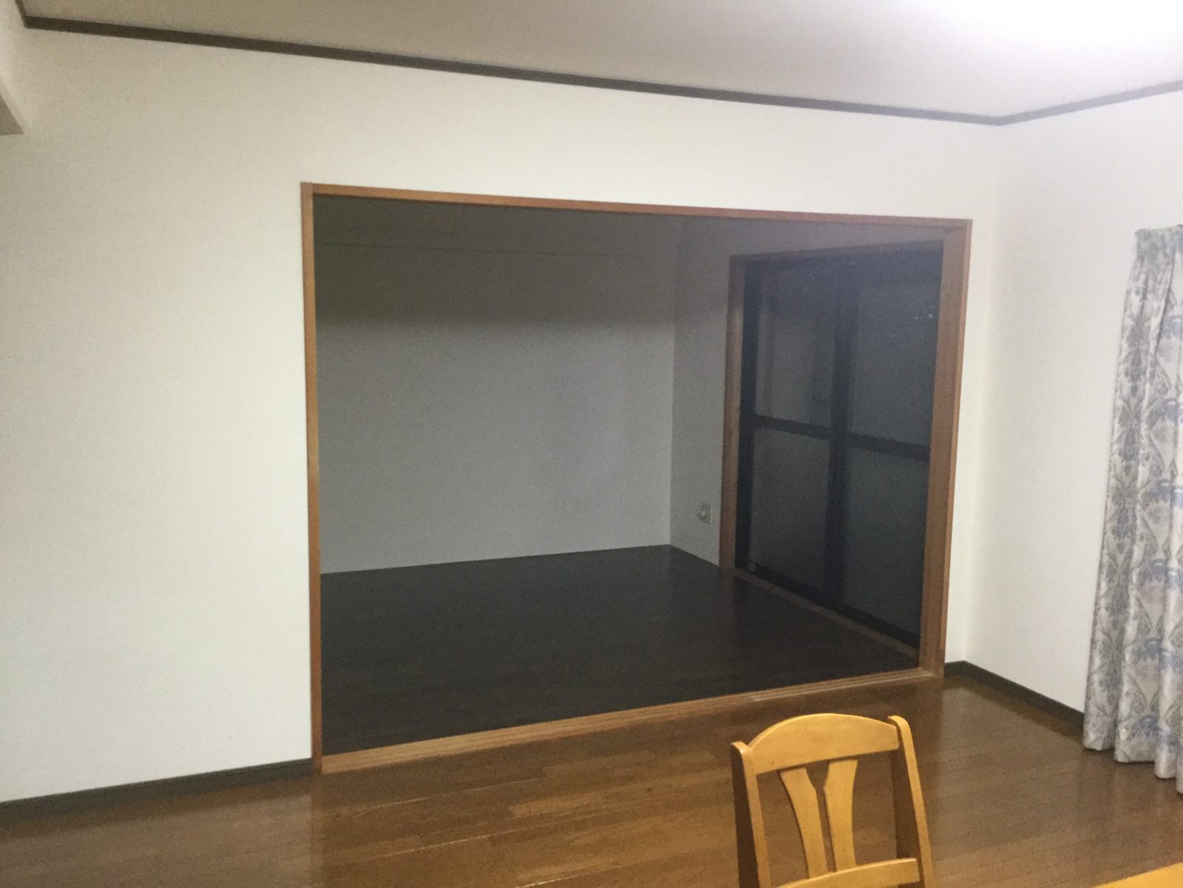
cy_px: 444
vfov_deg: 45.4
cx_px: 592
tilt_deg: -8.4
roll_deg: -1.7
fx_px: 1059
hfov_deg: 58.4
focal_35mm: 31
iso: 200
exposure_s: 1/20
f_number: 2.4
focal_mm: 3.3
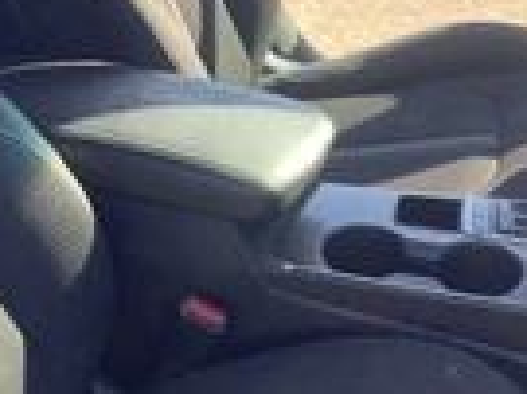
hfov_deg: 21.3
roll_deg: -1.5
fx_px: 1399
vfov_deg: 16.0
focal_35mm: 92
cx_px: 207
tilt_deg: -32.5
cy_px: 183
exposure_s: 1/100
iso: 32
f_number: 2.4
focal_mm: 3.3
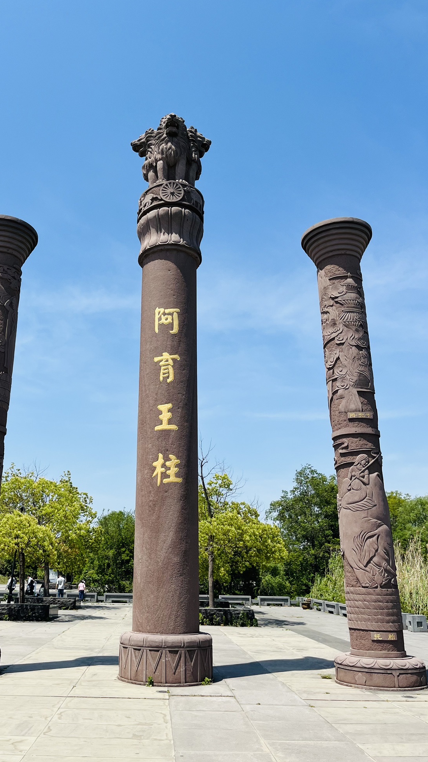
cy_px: 373
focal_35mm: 29
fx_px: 585
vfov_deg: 66.1
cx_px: 144
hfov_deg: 39.7
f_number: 1.6
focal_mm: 5.1
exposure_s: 1/4310
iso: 50
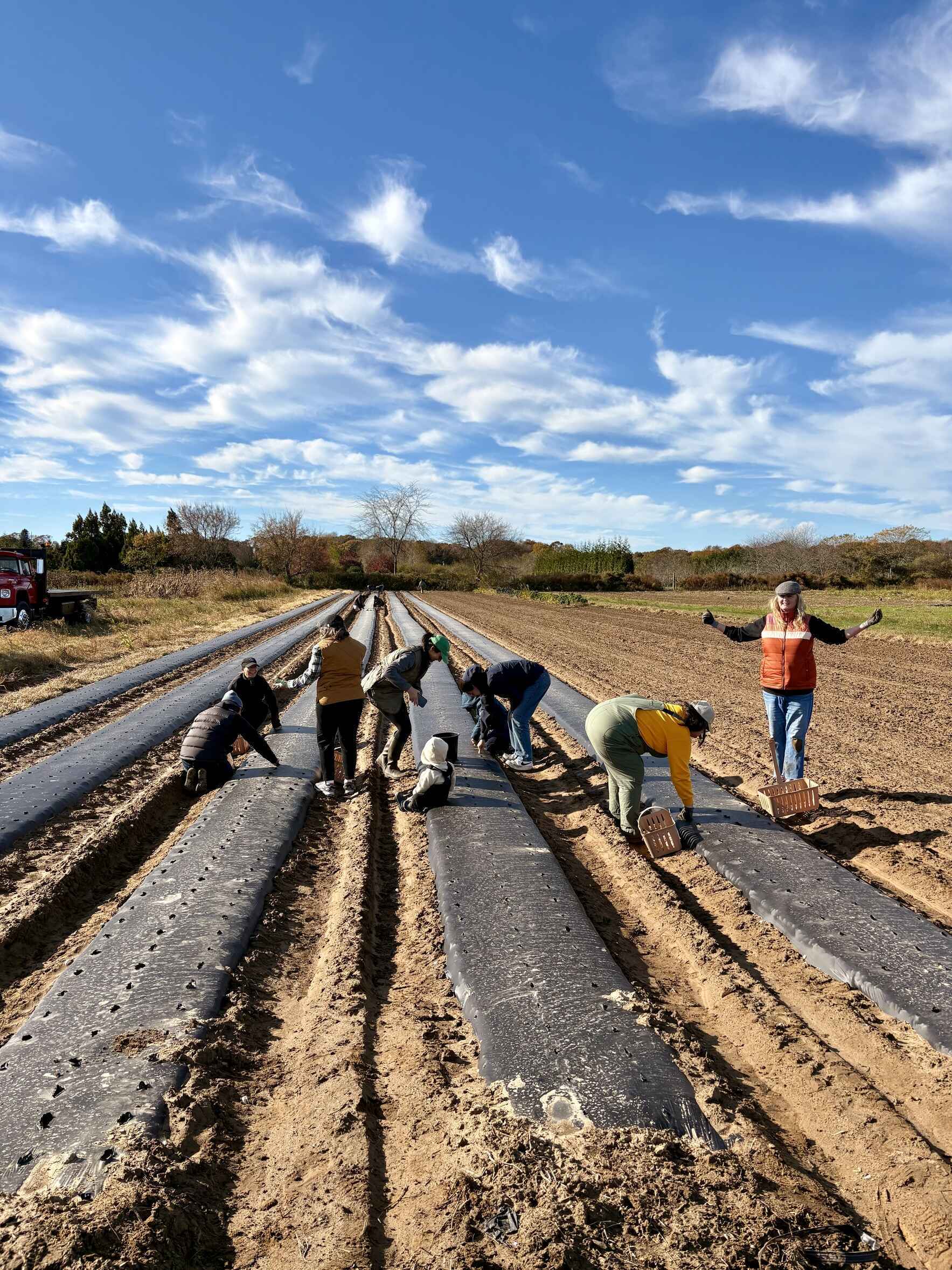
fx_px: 953
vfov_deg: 67.3
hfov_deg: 53.1
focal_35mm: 26
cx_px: 476
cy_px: 635
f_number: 1.6
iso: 50
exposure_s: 1/3623
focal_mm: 5.96
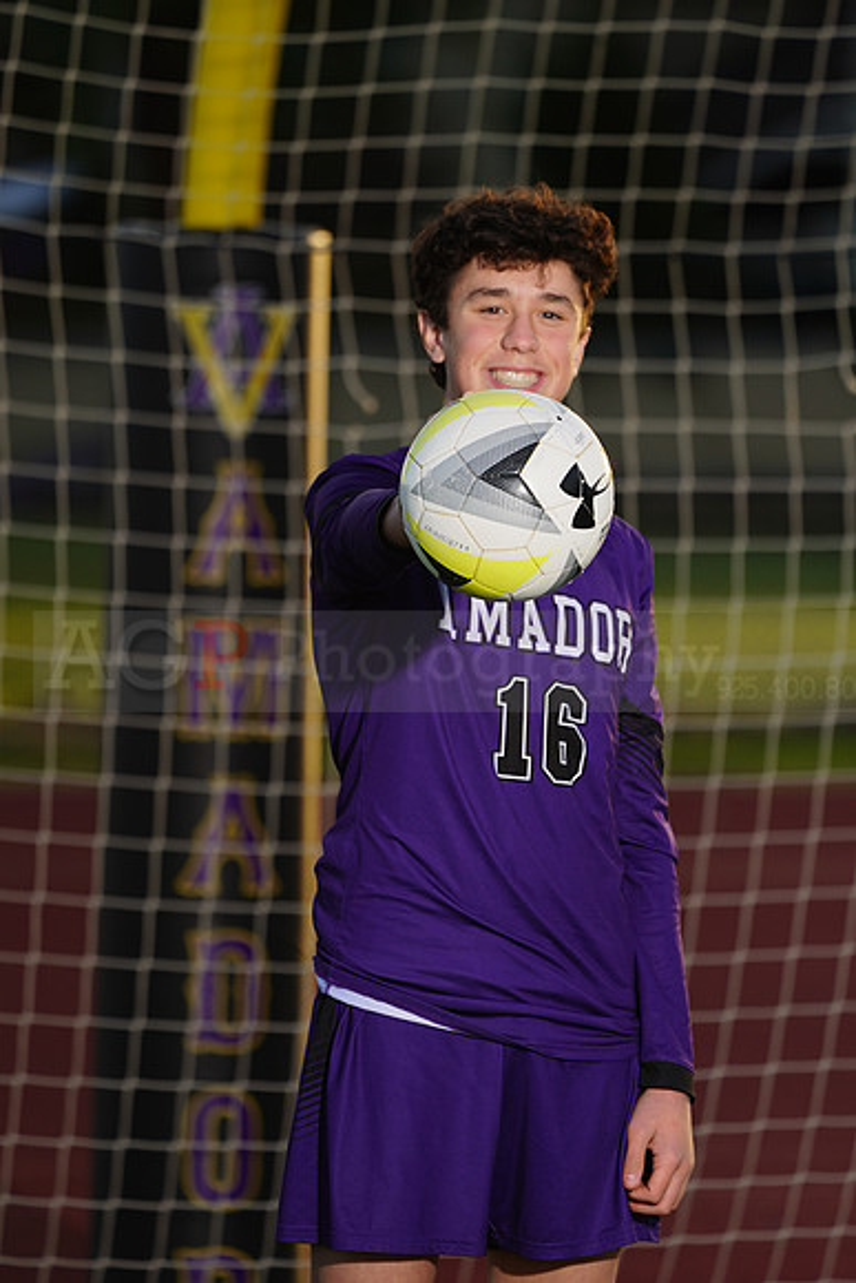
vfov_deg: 5.2
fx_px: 14257
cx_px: 428
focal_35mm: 400
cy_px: 642
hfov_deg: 3.4
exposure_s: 1/200
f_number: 7.1
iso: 100
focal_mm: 400
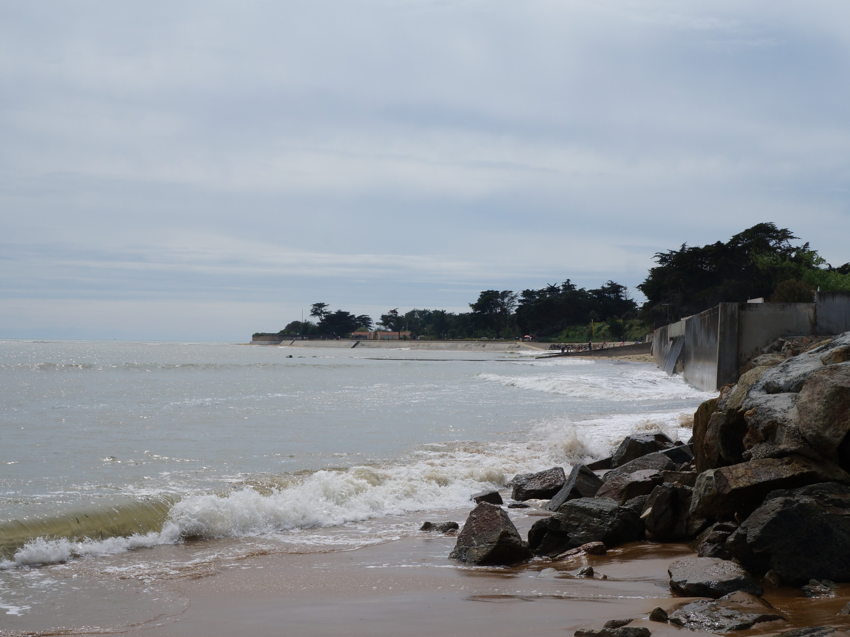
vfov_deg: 26.8
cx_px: 417
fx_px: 1340
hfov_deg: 35.2
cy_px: 323
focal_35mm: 55
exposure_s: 1/640
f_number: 13
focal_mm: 33
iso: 200
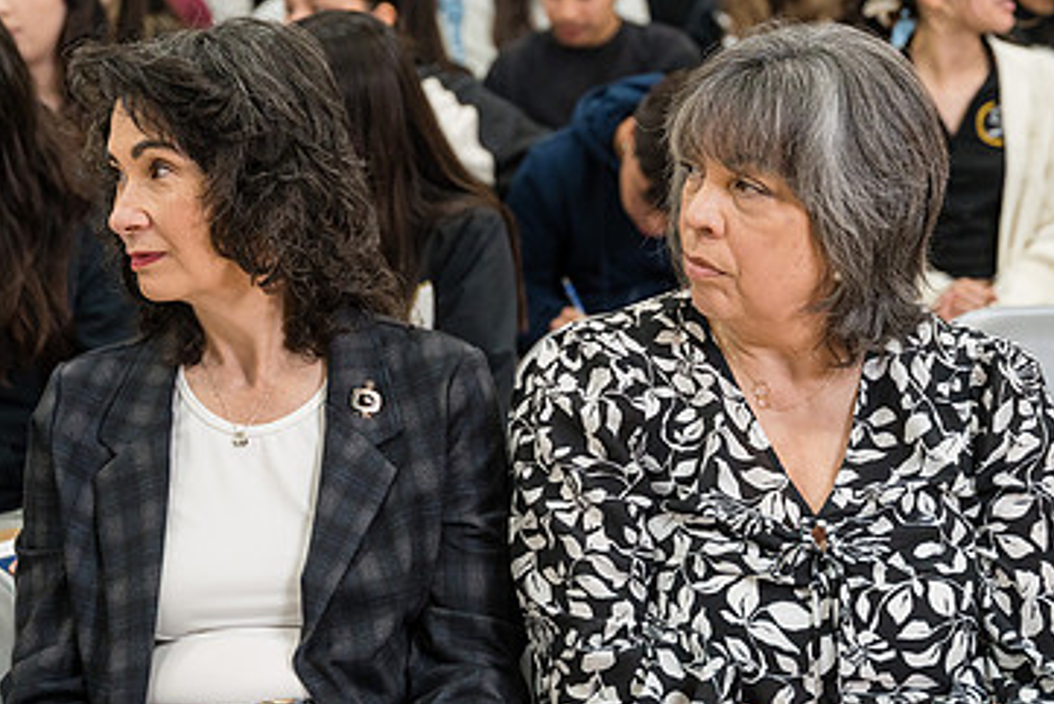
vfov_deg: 16.3
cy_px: 323
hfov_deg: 24.1
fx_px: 2460
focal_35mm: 84
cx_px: 423
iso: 1600
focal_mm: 52.3
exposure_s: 1/250
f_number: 2.8
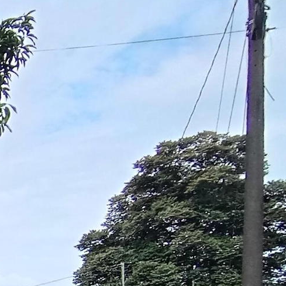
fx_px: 552
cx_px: -222
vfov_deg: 24.9
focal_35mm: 59
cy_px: 381
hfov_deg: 20.7
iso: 100
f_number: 2.2
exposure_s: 1/618
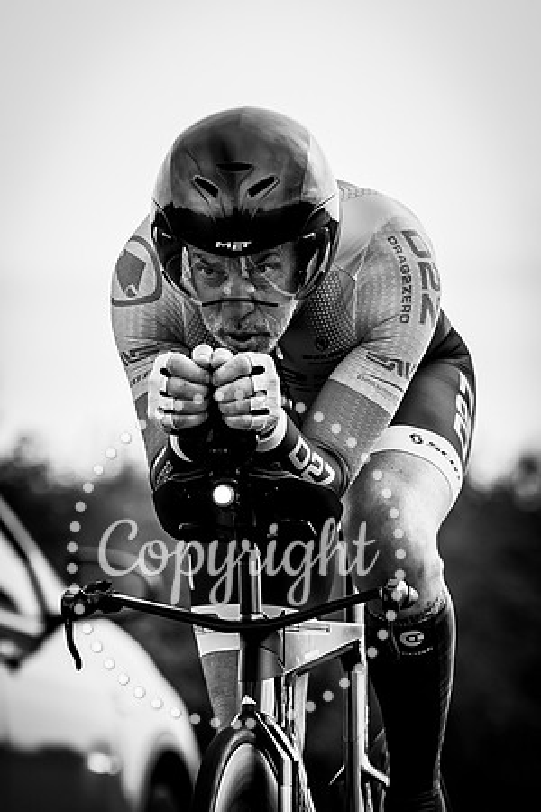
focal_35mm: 430
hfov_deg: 3.2
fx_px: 9684
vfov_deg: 4.8
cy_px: 549
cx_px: 147
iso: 100
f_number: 3.2
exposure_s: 1/1000
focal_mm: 135
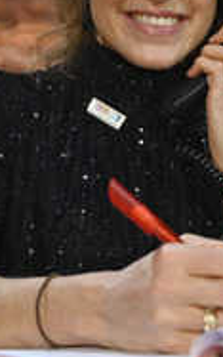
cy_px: 107
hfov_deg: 15.9
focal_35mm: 82
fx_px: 799
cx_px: 131
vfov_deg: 25.0
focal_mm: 33.5
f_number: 4
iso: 800
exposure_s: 1/200
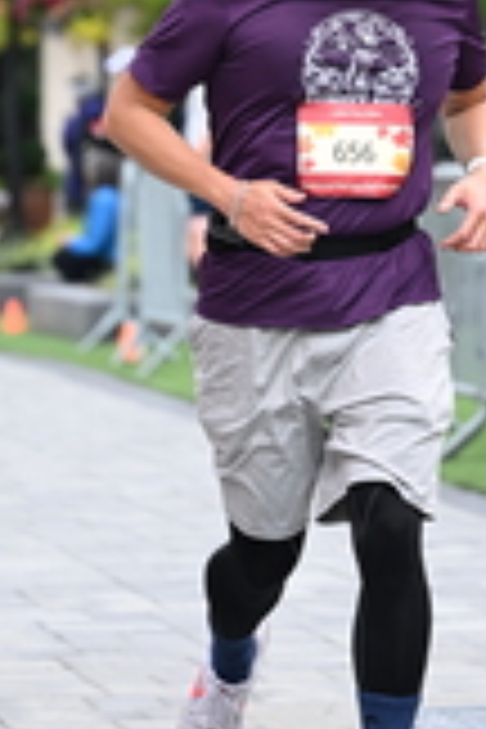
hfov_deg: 4.2
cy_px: -58
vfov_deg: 6.2
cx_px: 403
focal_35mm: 329
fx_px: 6662
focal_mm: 97
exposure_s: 1/1600
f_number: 2.8
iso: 640
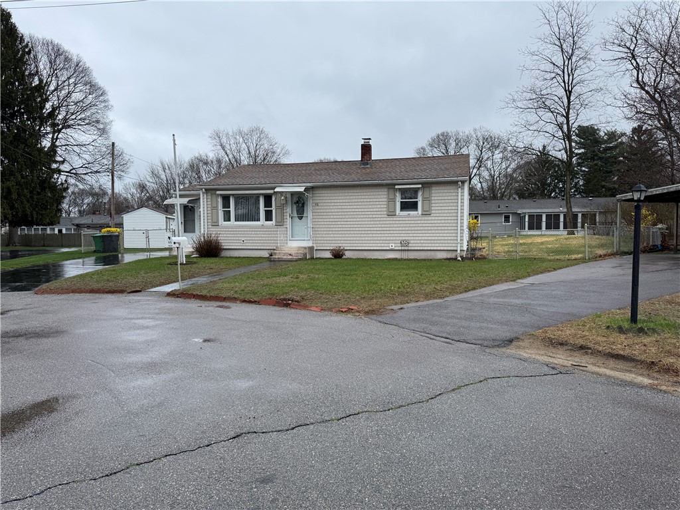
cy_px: 255
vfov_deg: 56.8
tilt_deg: -3.4
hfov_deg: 71.6
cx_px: 340
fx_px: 471
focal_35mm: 24
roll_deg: -0.6
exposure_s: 1/1339
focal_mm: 6.76
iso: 80
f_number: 1.78
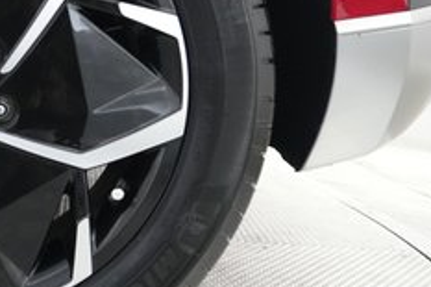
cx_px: -52
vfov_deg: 20.5
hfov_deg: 27.7
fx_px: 790
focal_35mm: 66
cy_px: 87
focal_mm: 24
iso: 5000
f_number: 2.8
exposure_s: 1/160
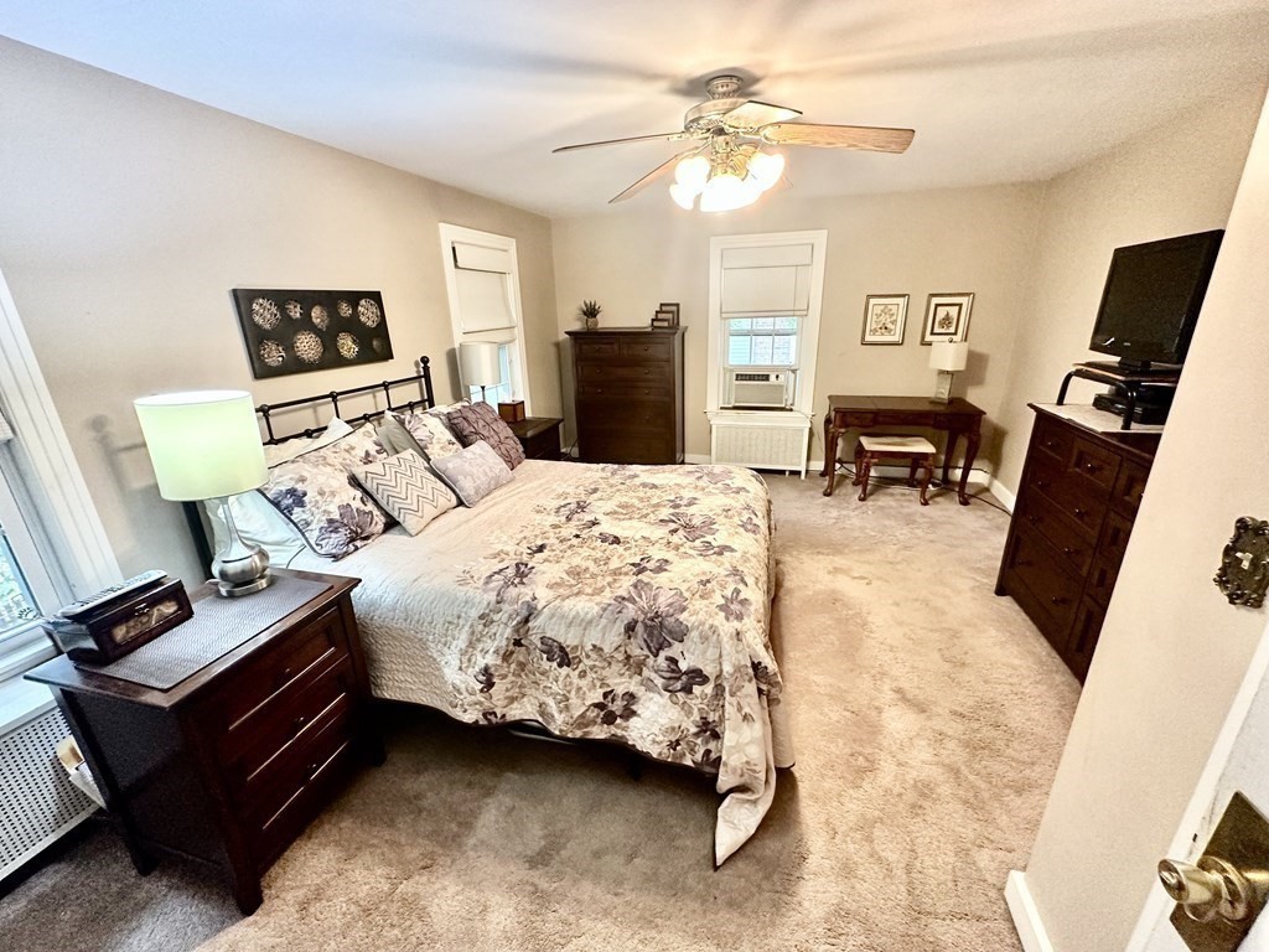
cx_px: 634
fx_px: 513
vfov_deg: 85.7
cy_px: 476
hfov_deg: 102.1
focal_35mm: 14
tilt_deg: -18.3
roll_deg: +1.4
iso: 400
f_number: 2.2
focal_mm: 2.22
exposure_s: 1/60
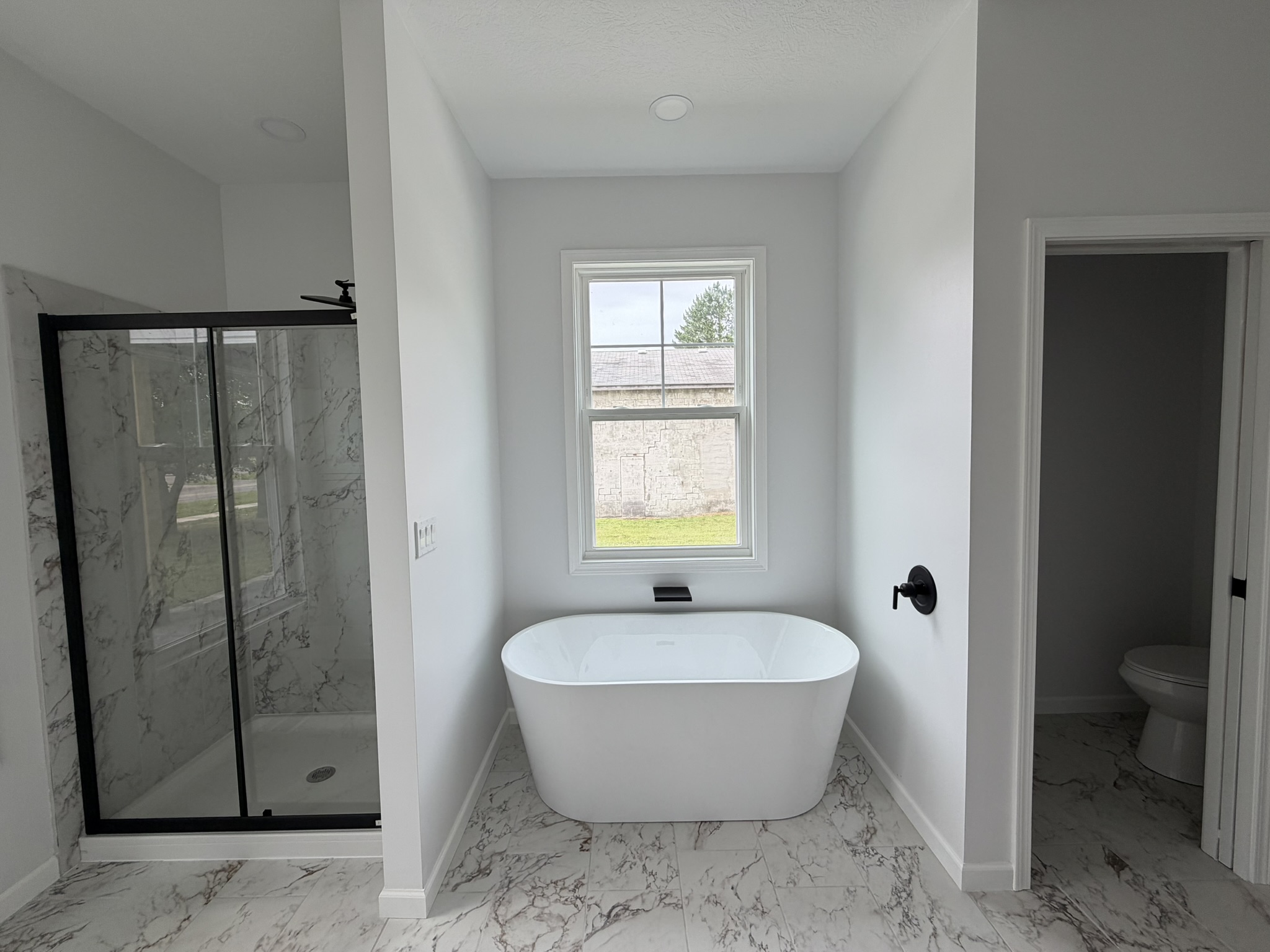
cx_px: 635
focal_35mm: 14
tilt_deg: -4.1
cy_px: 476
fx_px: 514
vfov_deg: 85.7
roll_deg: +1.9
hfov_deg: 102.1
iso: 40
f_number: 2.2
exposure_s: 1/146
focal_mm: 2.22
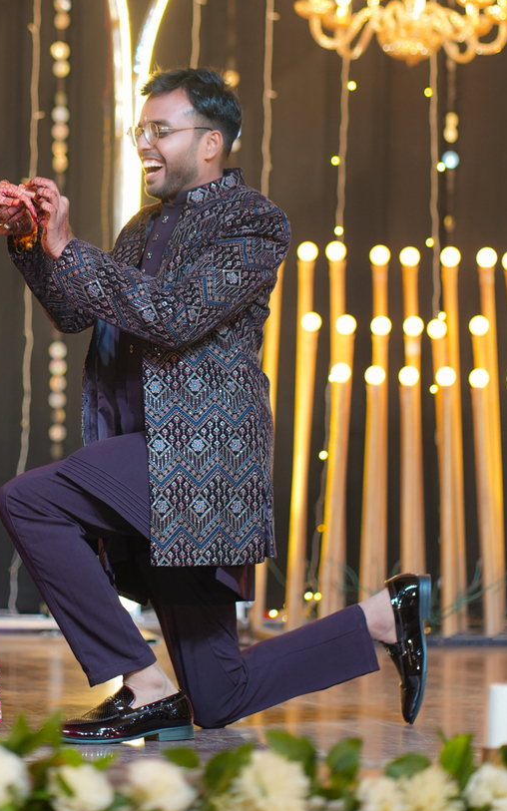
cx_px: 72
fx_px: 3096
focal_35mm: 140
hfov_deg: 9.3
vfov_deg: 14.9
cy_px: 185
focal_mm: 85
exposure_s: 1/320
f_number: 2.2
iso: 640
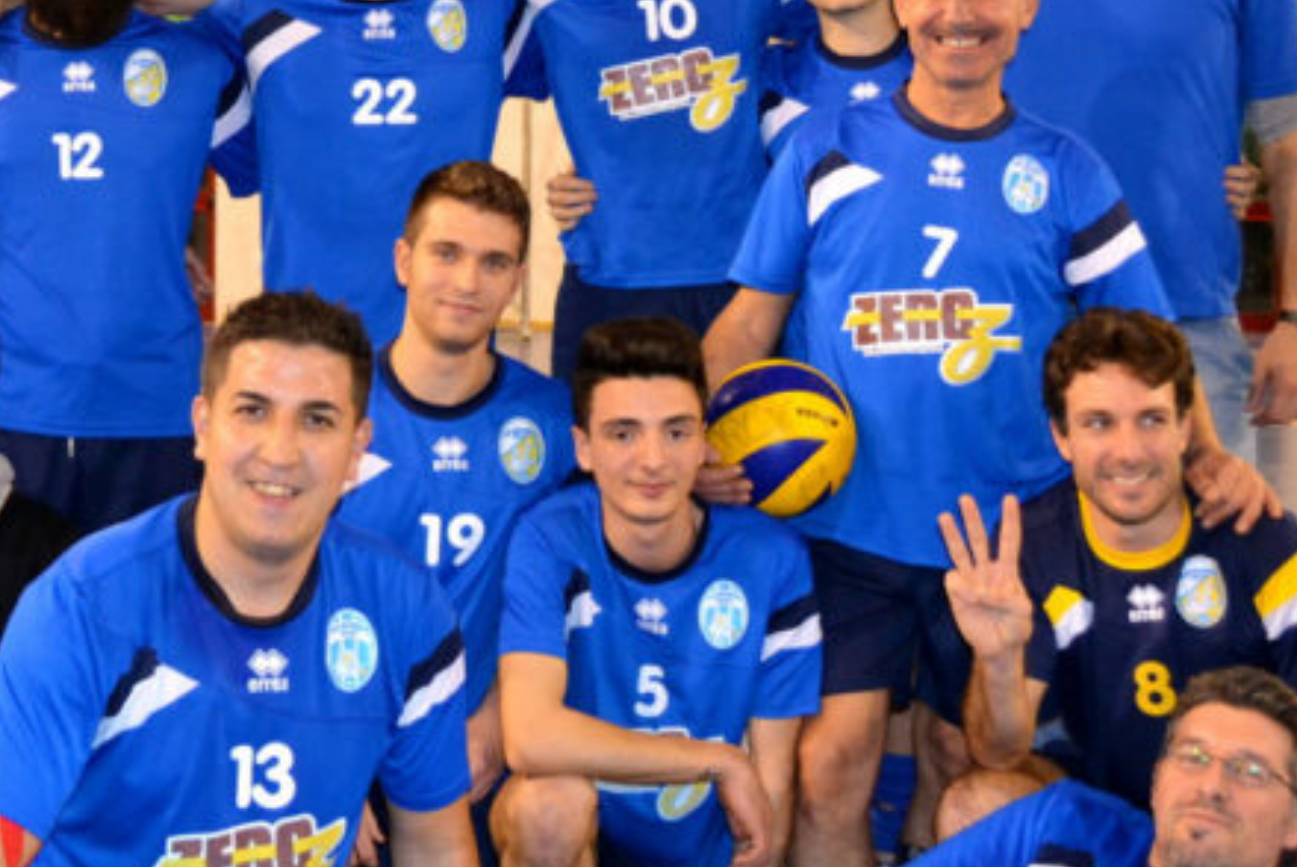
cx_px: 392
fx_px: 2451
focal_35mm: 68
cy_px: 316
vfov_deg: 20.0
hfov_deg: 29.3
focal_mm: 26
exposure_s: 1/60
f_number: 4.2
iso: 2000
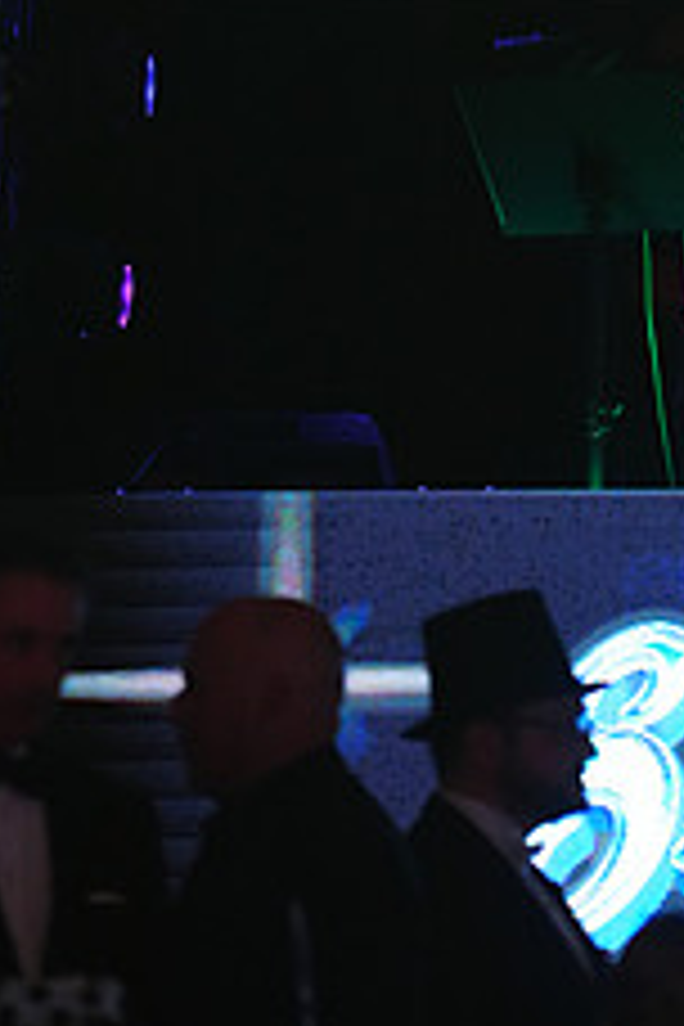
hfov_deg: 2.7
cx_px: 781
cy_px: -158
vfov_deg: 4.0
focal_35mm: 509
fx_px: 14505
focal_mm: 200
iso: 3200
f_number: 2.8
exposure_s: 1/400
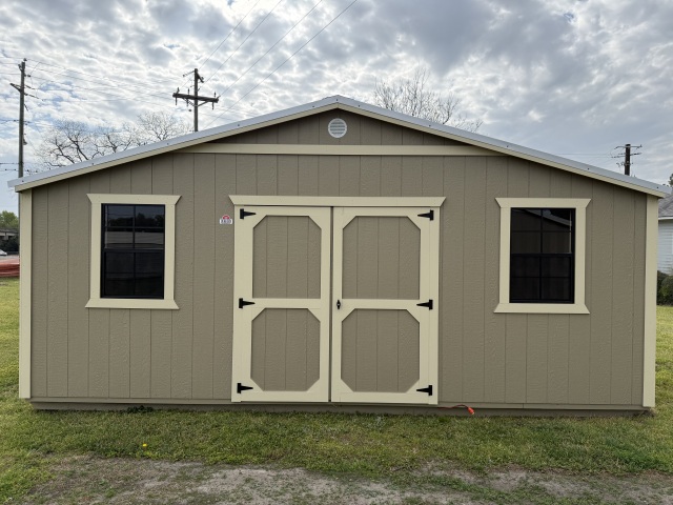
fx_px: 467
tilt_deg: +0.2
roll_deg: -0.6
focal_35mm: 24
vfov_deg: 56.8
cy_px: 252
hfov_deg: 71.6
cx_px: 336
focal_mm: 6.76
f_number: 1.78
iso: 100
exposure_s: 1/5319
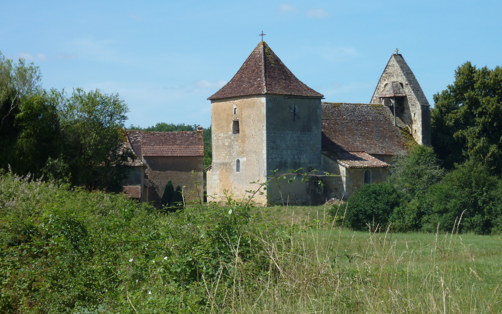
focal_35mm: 102
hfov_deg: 20.4
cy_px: 146
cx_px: 251
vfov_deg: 12.8
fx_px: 1396
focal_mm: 15.8
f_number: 5
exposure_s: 1/500
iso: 80
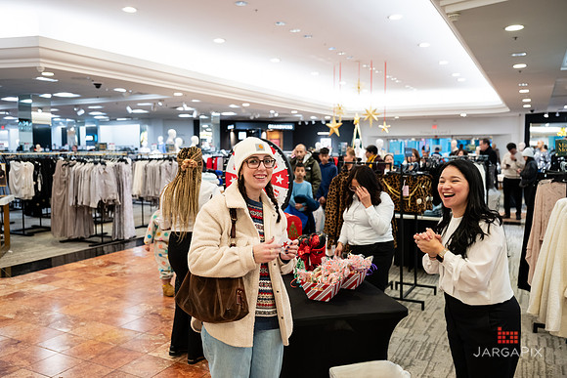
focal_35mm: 31
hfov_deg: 60.9
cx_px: 279
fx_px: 483
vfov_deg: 42.8
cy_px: 186
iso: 1000
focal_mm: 30
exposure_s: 1/125
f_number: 3.2
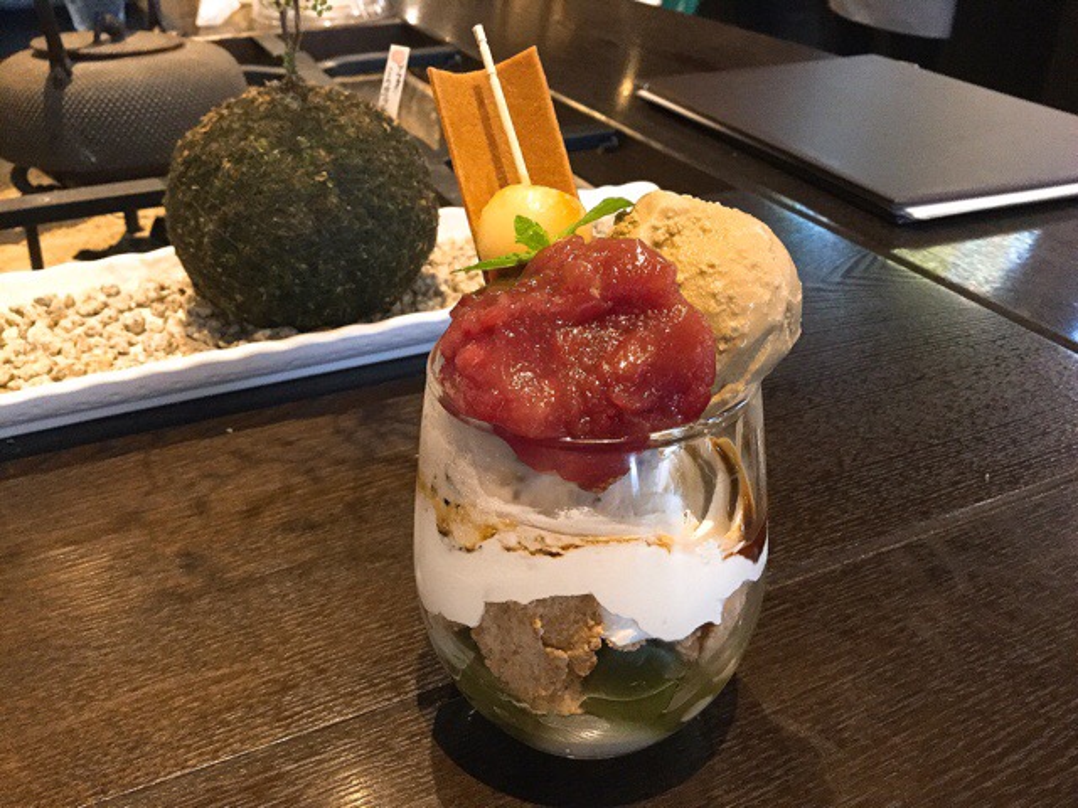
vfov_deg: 45.4
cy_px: 404
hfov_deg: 58.4
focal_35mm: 31
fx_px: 965
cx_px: 539
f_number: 2.4
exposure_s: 1/20
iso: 200
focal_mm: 3.3
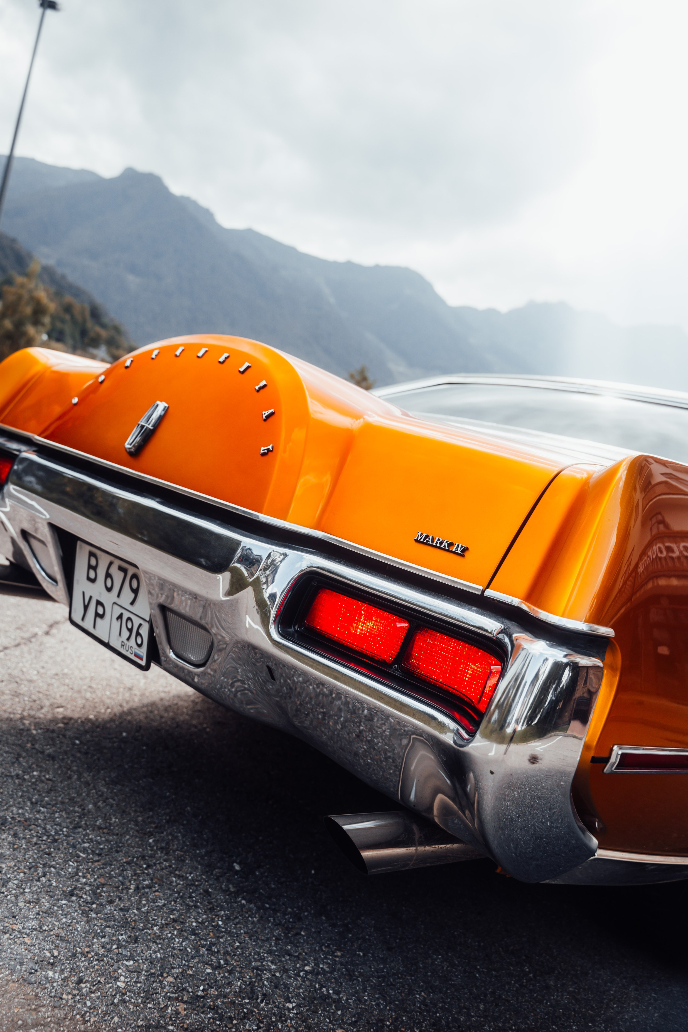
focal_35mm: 29
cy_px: 505
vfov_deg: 63.7
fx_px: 831
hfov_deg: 45.0
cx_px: 335
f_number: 4.5
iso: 100
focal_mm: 28
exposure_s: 1/125
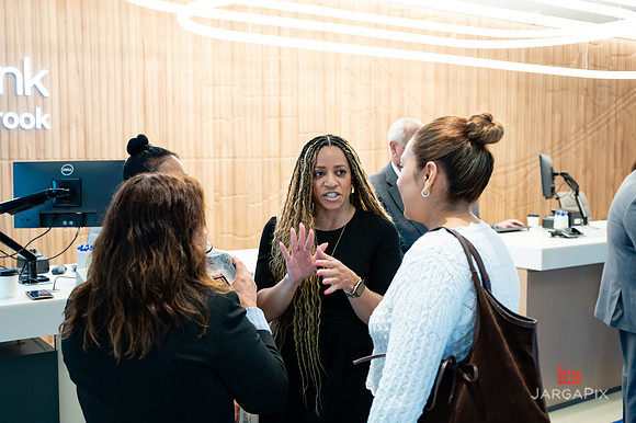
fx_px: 713
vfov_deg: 33.0
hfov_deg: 48.0
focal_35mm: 40
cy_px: 212
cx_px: 318
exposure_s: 1/200
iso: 1250
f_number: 3.5
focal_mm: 40
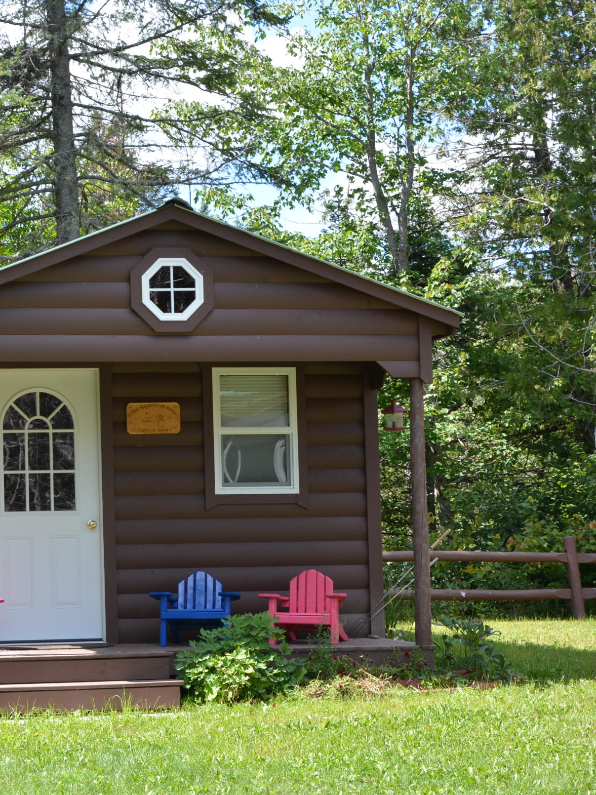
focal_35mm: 86
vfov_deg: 22.8
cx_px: 4
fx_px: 1975
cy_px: 377
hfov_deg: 16.8
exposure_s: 1/200
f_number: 7.1
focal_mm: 32
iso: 200
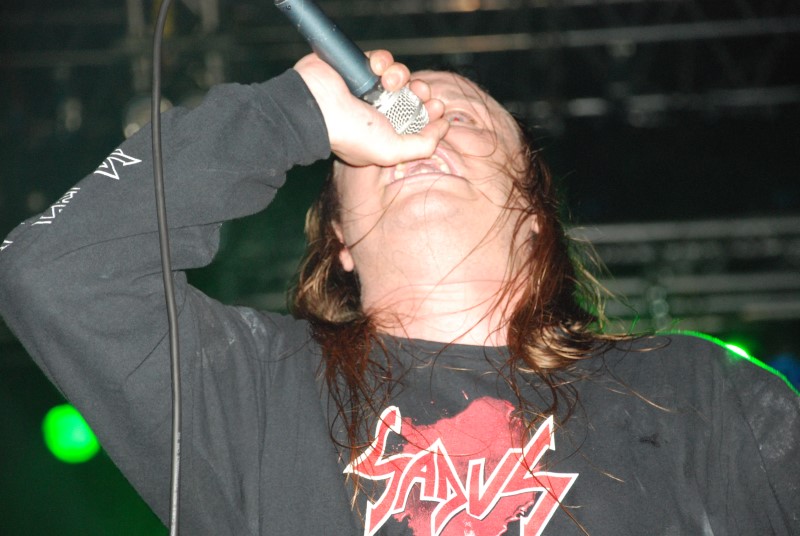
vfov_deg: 8.7
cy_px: 268
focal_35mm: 158
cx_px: 400
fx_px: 3505
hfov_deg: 13.0
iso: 1250
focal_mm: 105
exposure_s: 1/125
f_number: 5.6
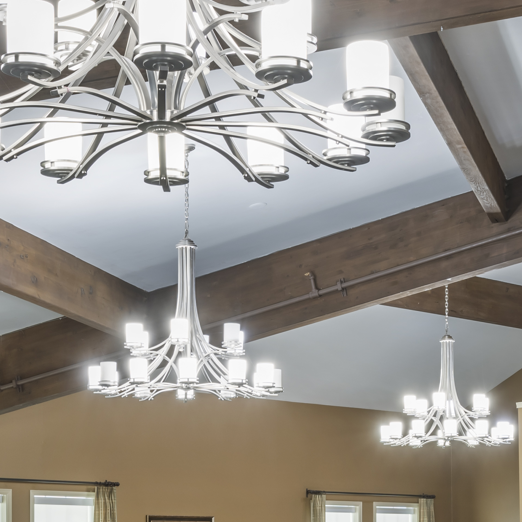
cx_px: 394
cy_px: 606
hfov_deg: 19.6
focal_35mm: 88
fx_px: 1501
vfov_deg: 18.8
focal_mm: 25
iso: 160
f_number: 11
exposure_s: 1/1.67
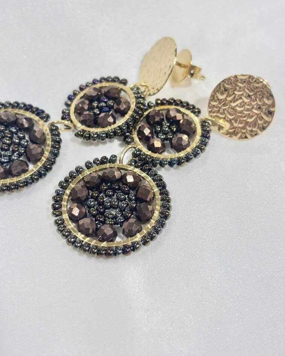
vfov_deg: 34.2
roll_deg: +5.9
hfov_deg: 27.6
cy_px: 176
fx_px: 580
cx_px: 144
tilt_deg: -39.4
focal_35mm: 55
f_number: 1.6
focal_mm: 5.96
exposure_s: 1/205
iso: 40
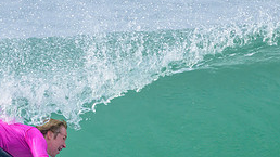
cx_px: 110
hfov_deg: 0.8
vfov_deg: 0.5
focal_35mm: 2592
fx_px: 19240
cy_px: 153
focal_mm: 800
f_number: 11
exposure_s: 1/800
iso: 900
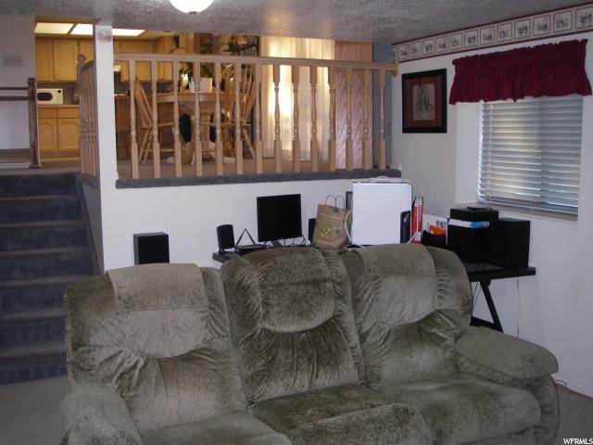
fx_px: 651
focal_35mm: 38
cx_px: 296
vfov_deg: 37.7
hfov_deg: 49.0
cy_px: 222
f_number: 3.3
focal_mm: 6.3
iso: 250
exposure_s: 1/40
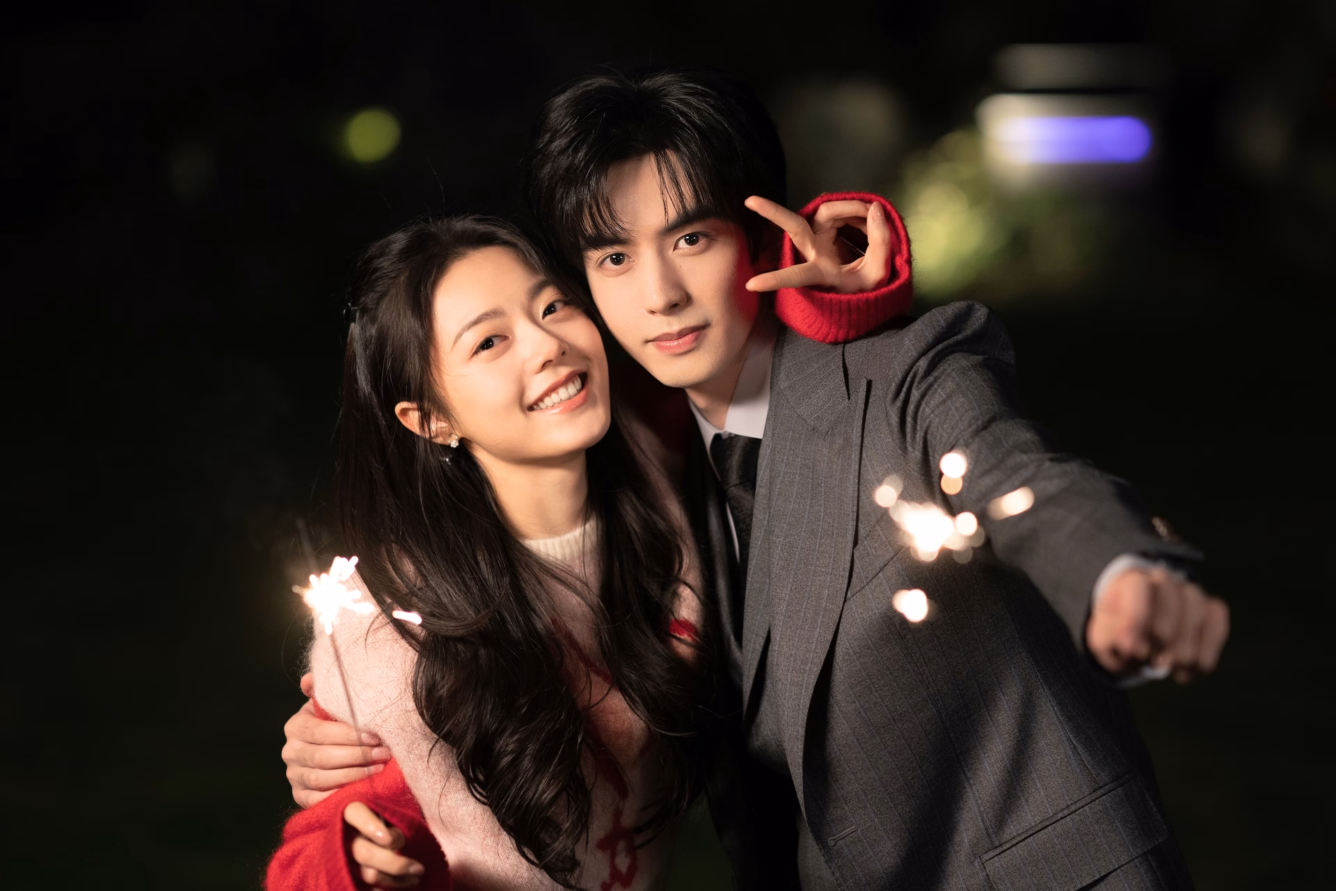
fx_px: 3154
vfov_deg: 16.1
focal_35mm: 85
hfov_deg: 23.9
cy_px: 446
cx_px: 668
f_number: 1.6
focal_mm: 85
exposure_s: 1/160
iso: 1250
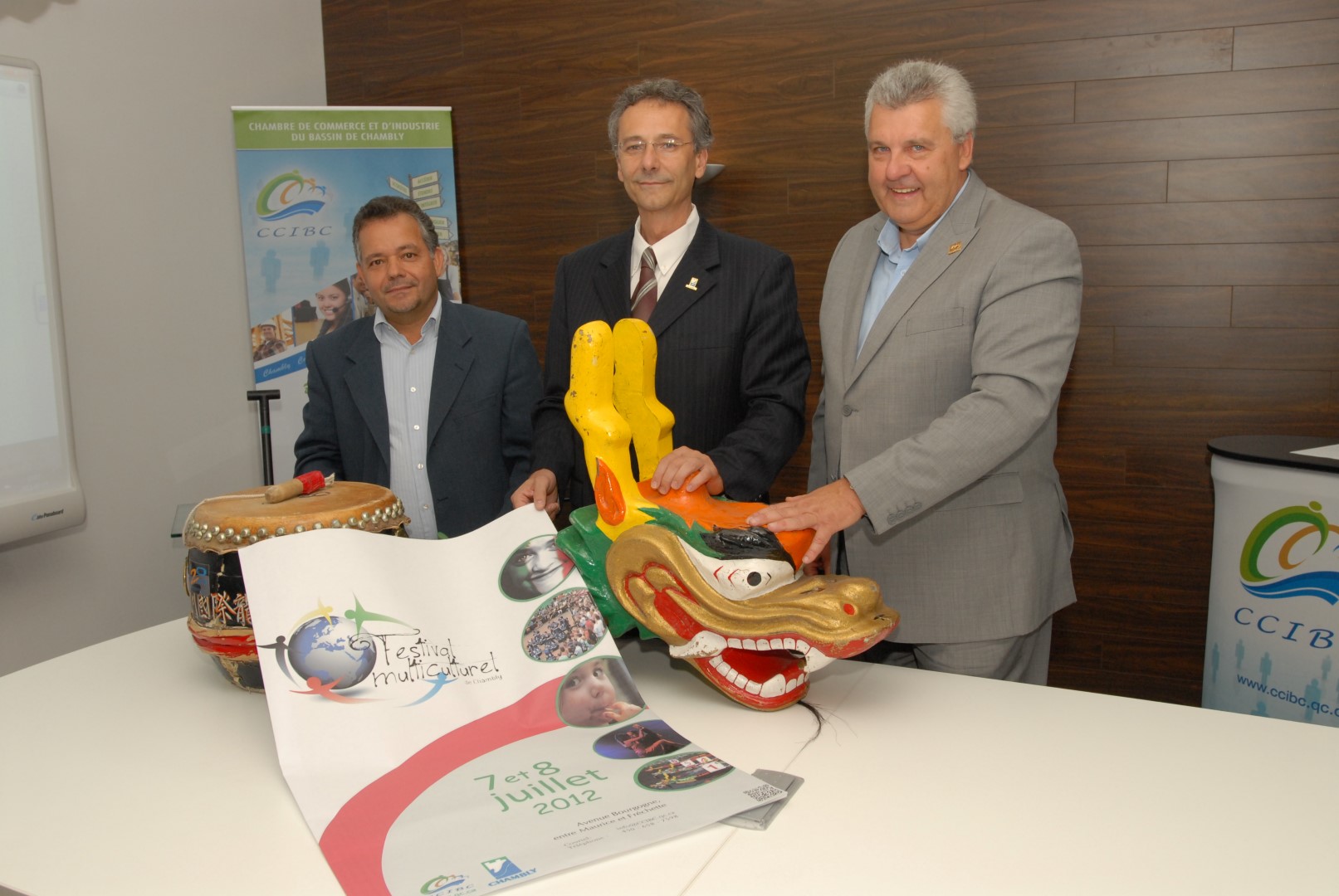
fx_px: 1117
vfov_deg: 43.7
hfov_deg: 61.9
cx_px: 670
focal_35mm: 30
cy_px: 448
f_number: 5.6
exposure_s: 1/160
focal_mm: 20
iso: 400
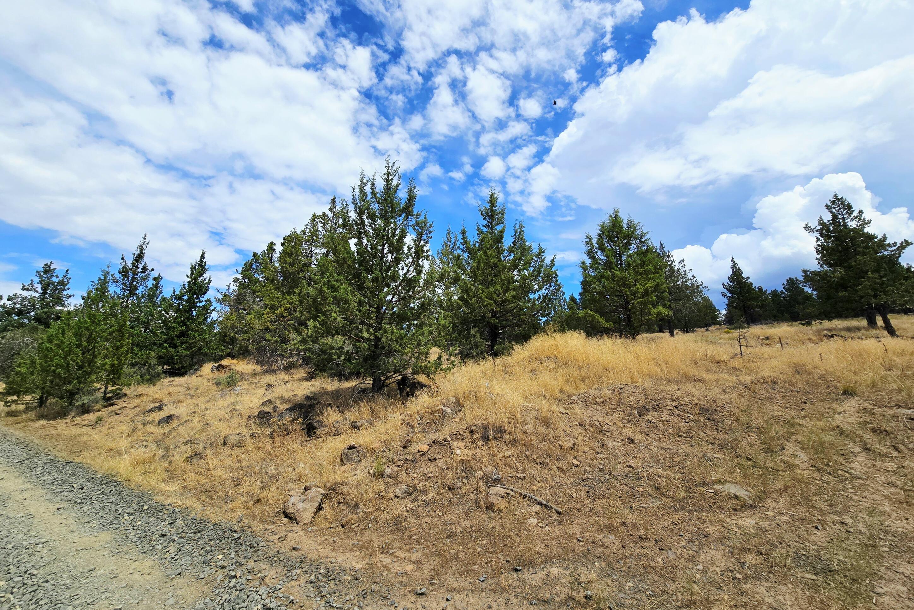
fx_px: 355
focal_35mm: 14
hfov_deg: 104.2
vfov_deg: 80.7
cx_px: 463
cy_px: 259
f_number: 2.2
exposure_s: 1/5000
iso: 50
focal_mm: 2.2
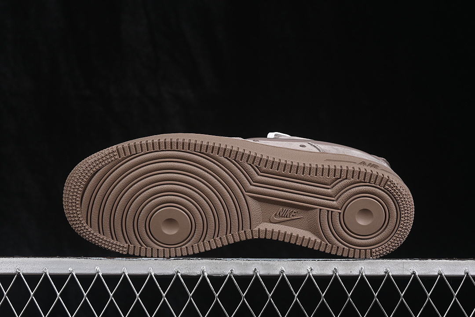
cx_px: 238
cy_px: 158
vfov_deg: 18.2
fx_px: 990
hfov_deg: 27.0
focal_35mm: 75
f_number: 7.1
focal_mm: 50
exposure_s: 1/80
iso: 160
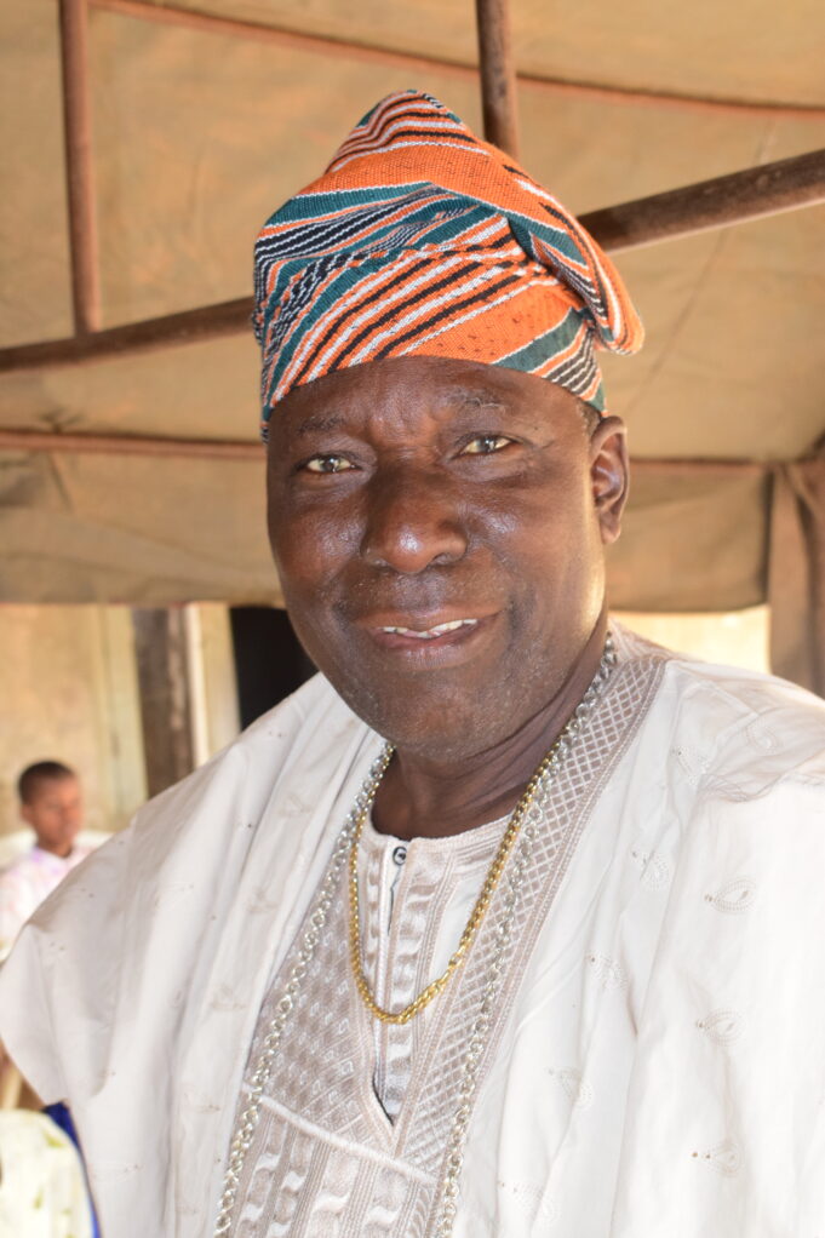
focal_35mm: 57
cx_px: 412
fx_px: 1960
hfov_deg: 23.8
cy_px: 619
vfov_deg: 35.1
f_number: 7.1
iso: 1600
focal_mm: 38
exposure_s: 1/60
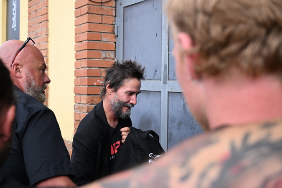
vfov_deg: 28.6
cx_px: 138
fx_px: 368
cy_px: 92
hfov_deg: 41.9
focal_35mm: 47
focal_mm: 46
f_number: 5
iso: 800
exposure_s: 1/1600
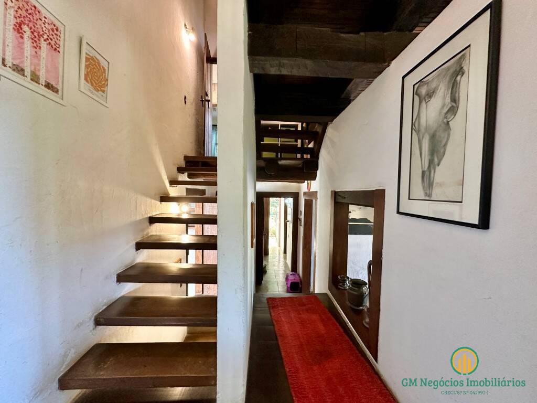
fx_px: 217
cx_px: 268
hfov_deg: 102.1
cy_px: 202
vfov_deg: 85.7
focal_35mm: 14
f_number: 2.2
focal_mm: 2.22
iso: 400
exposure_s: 1/60
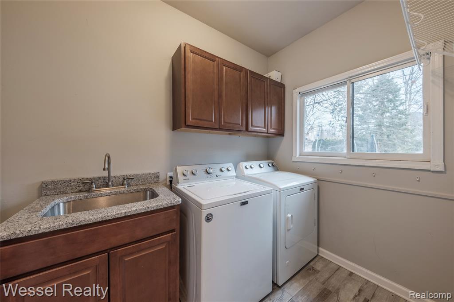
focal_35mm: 12
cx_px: 227
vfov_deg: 90.0
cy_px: 151
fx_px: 151
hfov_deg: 112.6
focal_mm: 8
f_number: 7.1
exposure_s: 1/105
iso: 400
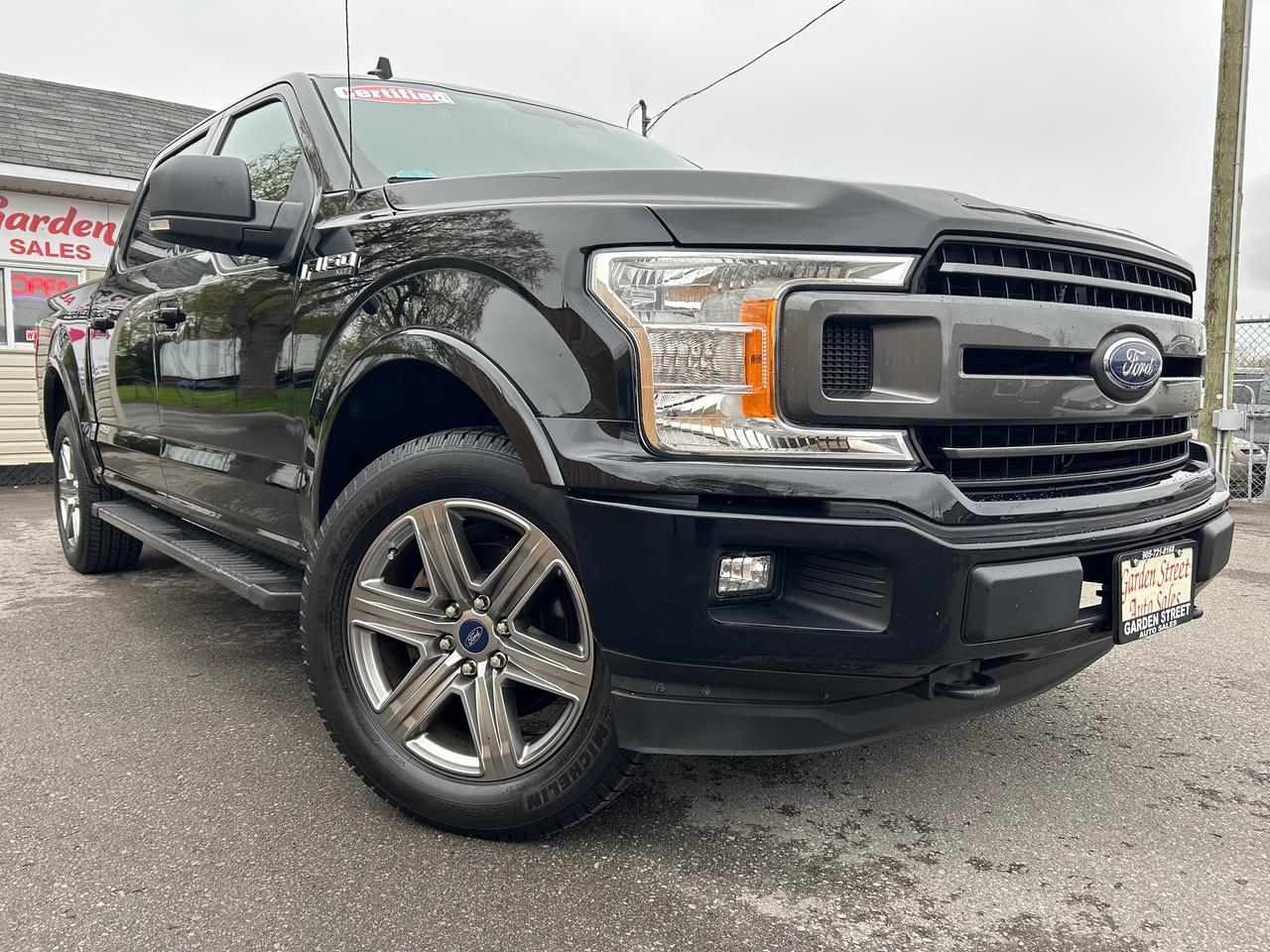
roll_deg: -0.3
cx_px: 635
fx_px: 954
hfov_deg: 67.3
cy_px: 476
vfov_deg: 53.1
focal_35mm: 26
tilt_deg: -4.9
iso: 50
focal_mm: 5.7
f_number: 1.5
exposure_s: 1/353
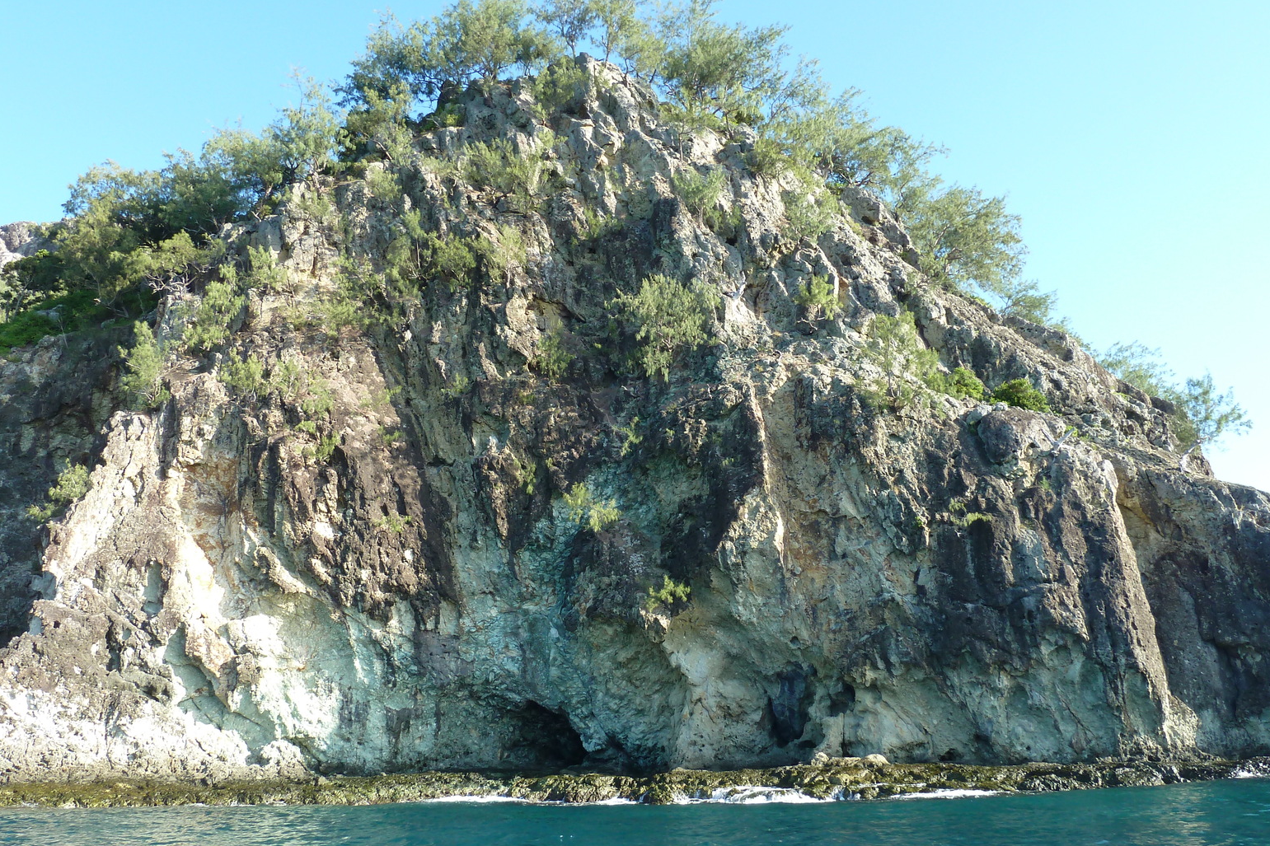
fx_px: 952
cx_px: 630
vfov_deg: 47.9
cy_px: 447
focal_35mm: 27
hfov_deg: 67.4
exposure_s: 1/125
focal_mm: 4.1
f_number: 4
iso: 80
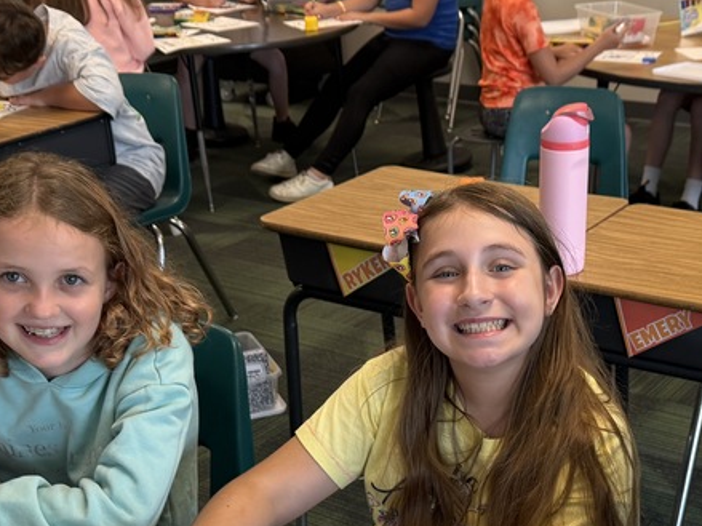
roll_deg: +2.2
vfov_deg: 25.0
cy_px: 508
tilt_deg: -31.4
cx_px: 494
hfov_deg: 33.9
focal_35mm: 56
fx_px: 1135
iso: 125
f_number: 1.78
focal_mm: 6.76
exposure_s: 1/100
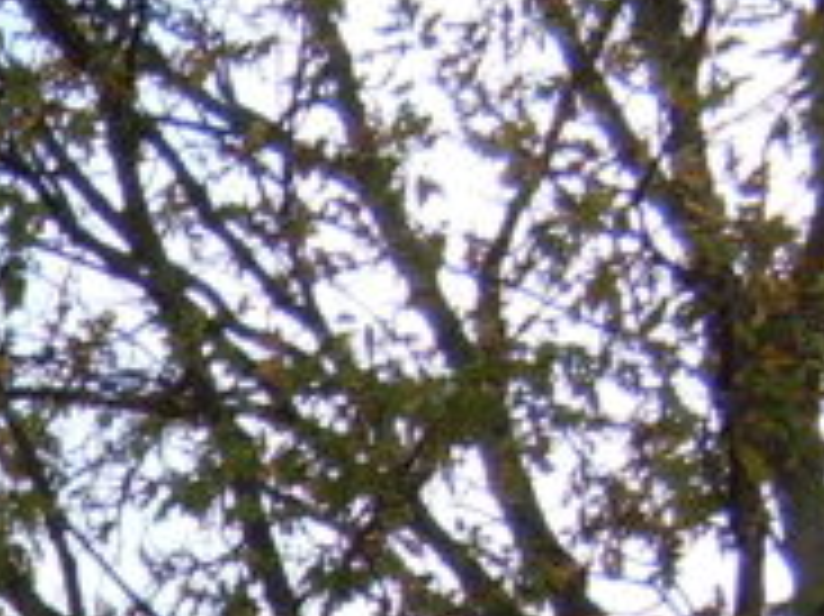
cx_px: -1288
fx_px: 5067
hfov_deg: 8.4
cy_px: 1682
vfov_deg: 6.5
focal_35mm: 213
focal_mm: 6.3
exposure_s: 1/350
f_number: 2.8
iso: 80
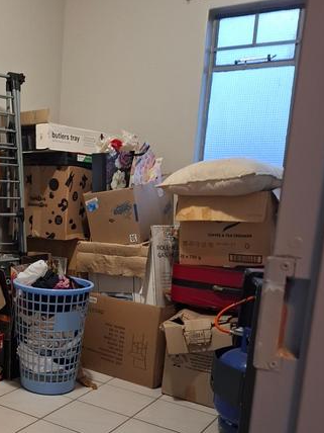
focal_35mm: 43
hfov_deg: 32.0
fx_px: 537
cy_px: 305
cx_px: 32
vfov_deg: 43.0
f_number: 1.8
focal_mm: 5.54
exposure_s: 1/25
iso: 400
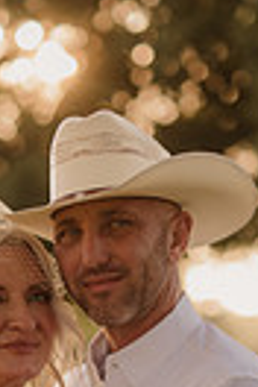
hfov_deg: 8.0
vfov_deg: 11.9
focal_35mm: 171
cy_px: 402
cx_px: 12
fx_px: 1838
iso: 200
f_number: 2.8
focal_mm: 50
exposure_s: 1/640
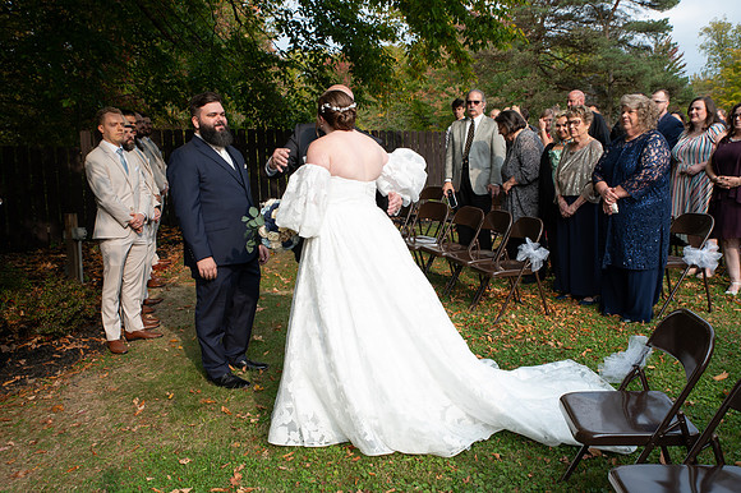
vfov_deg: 37.8
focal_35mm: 35
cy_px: 246
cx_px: 370
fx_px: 720
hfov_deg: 54.5
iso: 400
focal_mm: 35
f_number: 8
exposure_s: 1/200
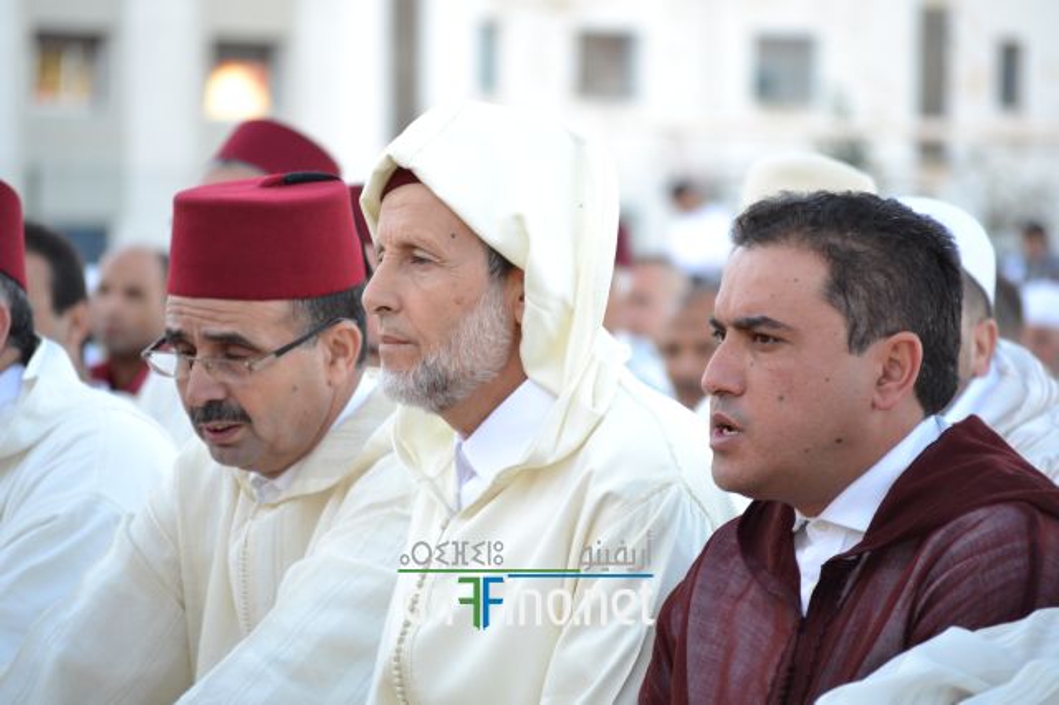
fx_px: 7056
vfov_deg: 5.7
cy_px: 352
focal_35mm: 240
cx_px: 530
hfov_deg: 8.6
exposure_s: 1/250
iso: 400
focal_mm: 160
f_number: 5.3
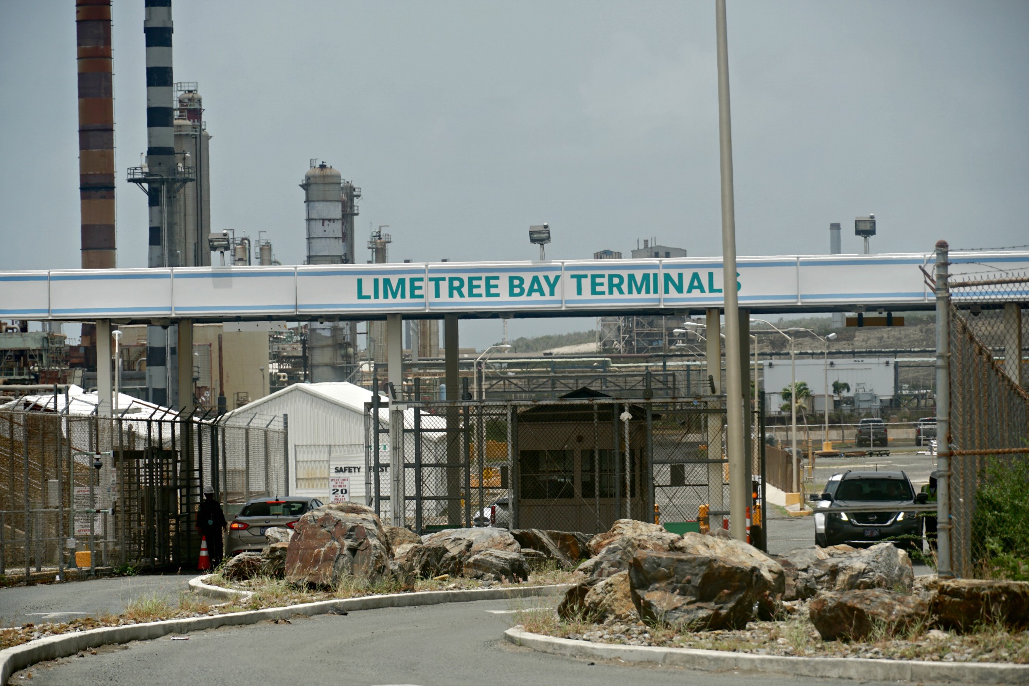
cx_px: 514
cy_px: 343
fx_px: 5101
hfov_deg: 11.5
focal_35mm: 178
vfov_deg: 7.7
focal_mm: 119
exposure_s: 1/320
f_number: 8
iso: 100
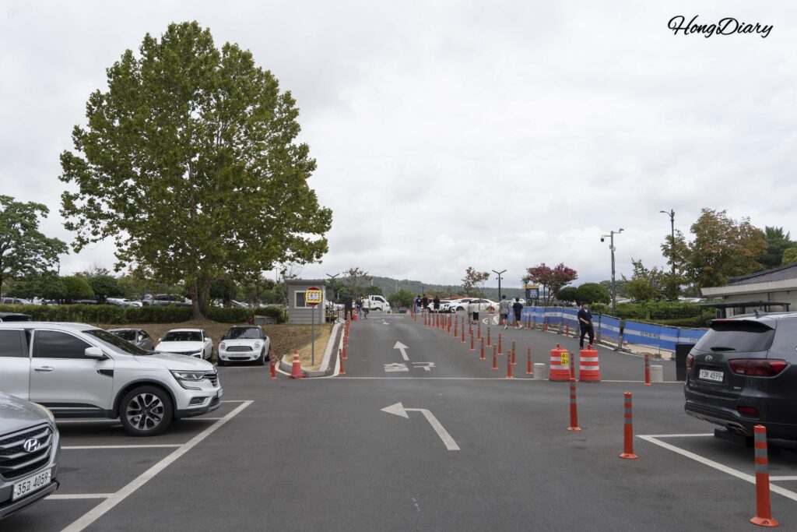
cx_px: 398
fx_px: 620
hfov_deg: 65.5
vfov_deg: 46.4
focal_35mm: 28
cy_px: 266
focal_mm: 28
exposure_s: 1/125
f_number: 9
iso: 100
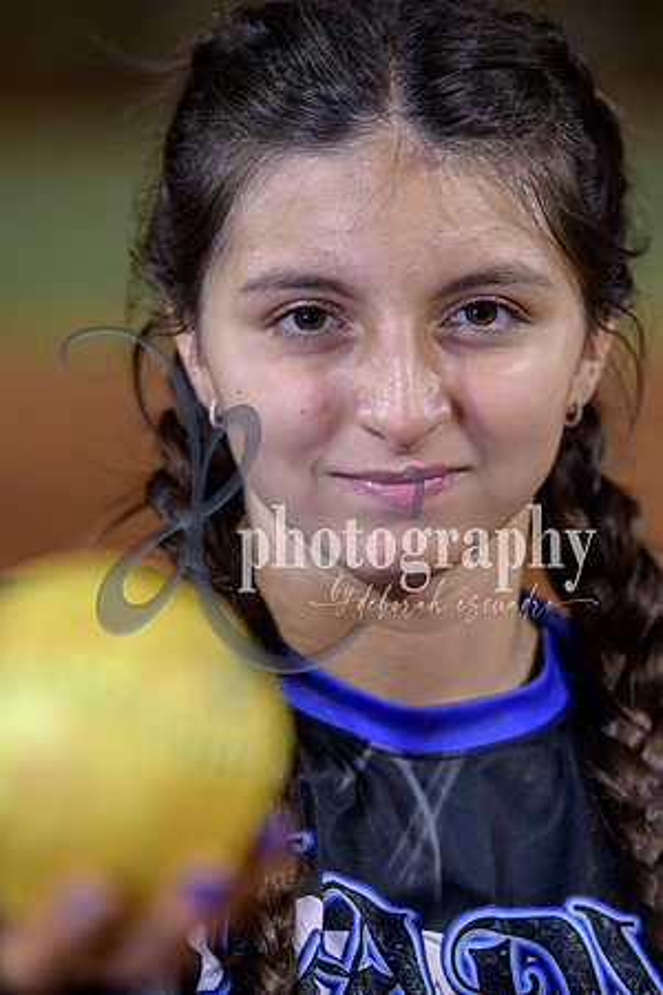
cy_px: 498
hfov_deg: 7.6
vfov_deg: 11.4
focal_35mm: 180
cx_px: 332
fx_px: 4972
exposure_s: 1/80
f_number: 5
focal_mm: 180
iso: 400
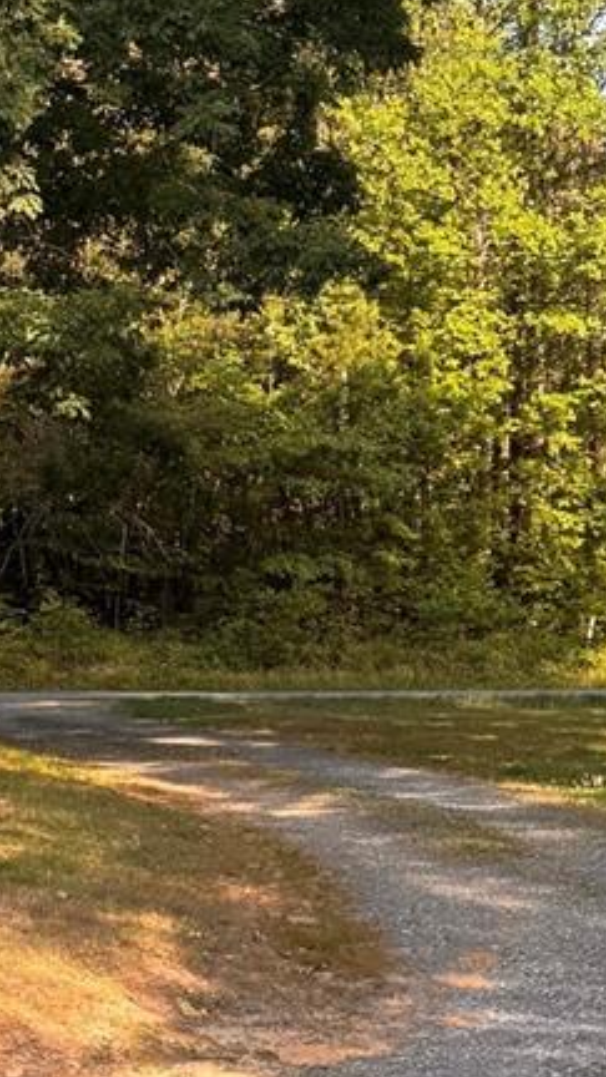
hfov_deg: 13.0
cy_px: 548
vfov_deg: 22.9
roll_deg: +1.5
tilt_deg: -2.7
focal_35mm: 93
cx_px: 339
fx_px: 2657
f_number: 1.78
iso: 80
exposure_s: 1/553
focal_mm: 6.76
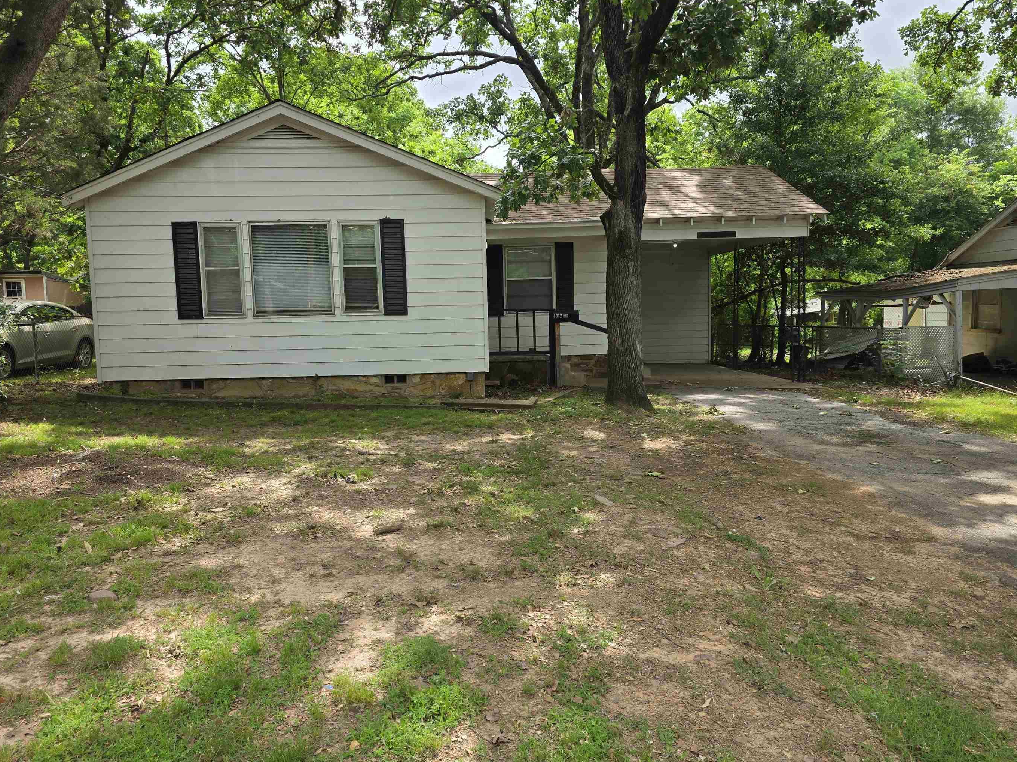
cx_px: 499
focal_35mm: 26
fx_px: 764
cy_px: 392
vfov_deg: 53.0
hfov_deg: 67.3
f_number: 1.7
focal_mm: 6.3
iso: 80
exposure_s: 1/1238
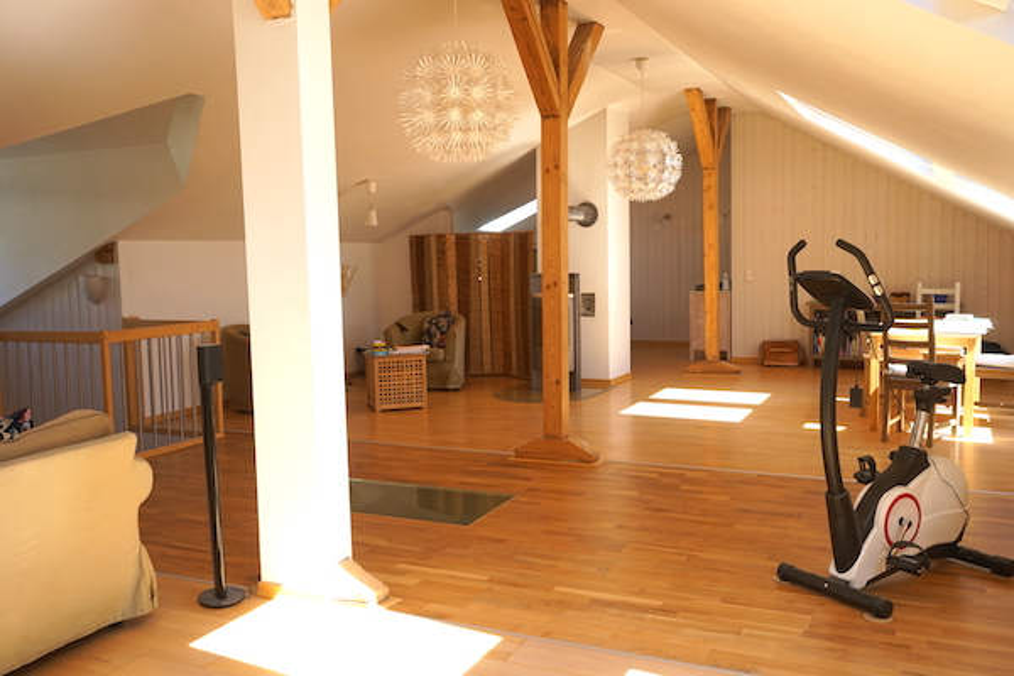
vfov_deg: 43.6
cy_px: 338
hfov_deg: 61.9
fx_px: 845
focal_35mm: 30
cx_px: 507
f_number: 9
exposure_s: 1/125
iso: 500
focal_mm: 30
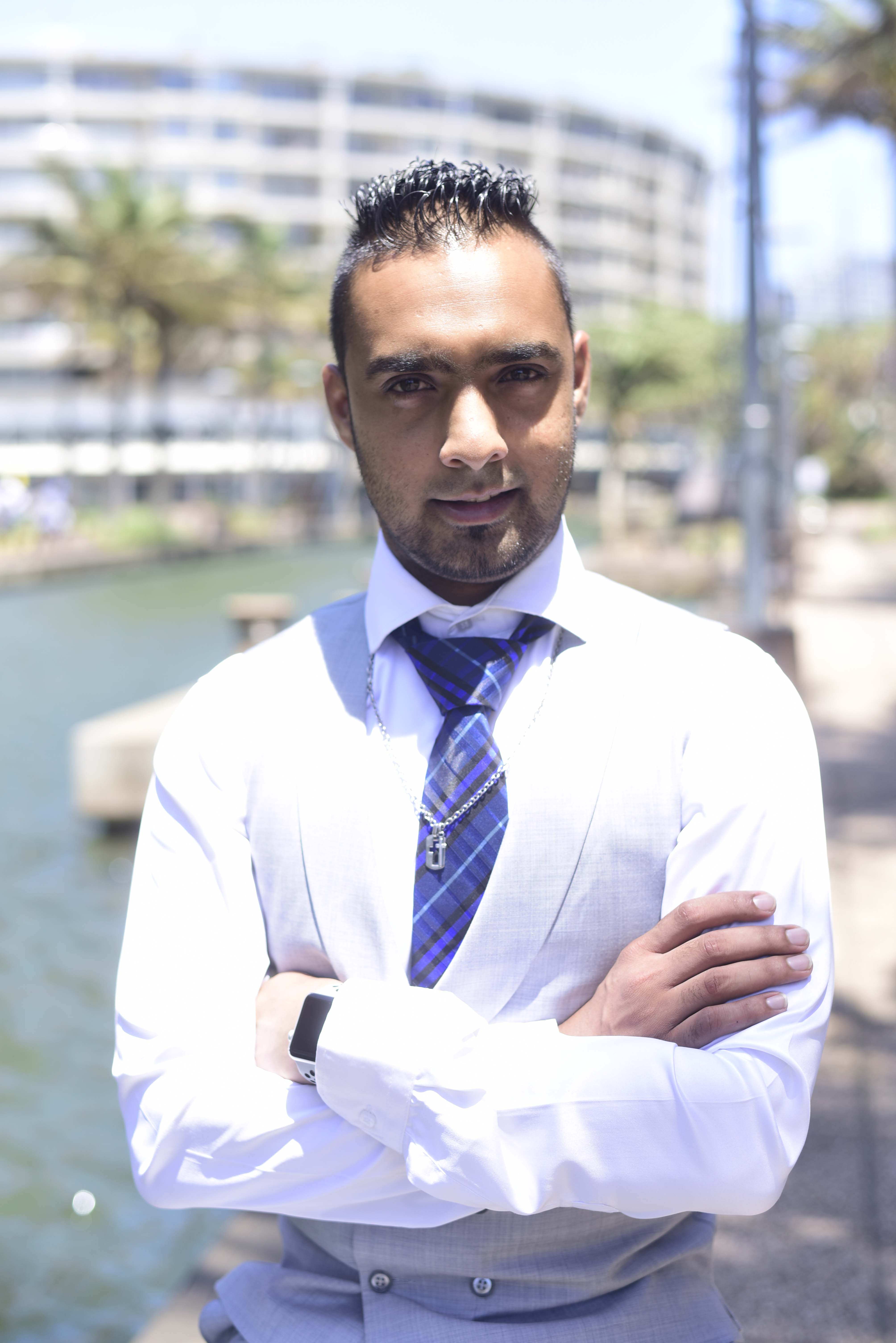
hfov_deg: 27.0
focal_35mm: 50
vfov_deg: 39.6
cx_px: 448
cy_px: 672
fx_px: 1865
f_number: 3.5
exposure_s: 1/500
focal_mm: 50
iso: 100
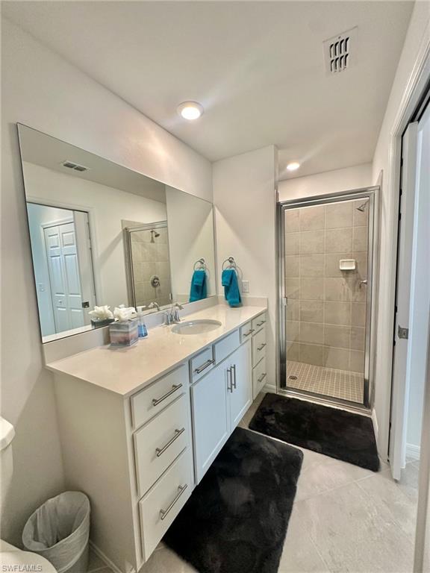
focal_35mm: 14
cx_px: 215
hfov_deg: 85.7
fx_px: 232
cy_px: 286
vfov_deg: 102.1
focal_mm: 2.22
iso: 200
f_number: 2.2
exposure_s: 1/120
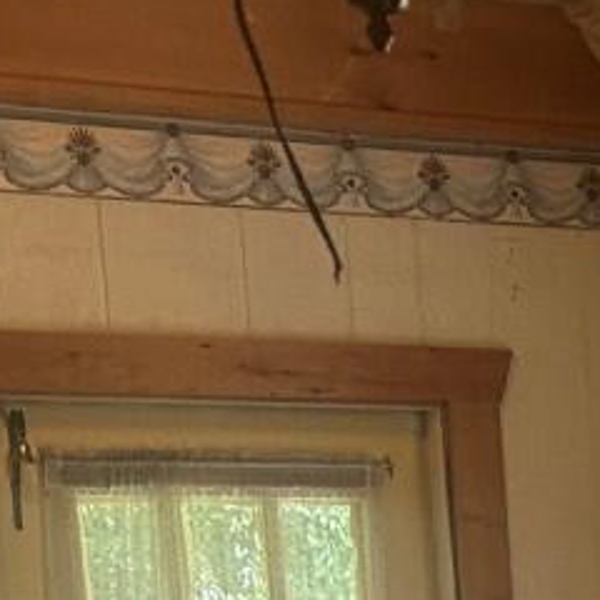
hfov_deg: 12.0
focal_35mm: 138
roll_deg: +2.4
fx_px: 2706
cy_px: 1178
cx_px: 930
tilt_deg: -9.9
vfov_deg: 11.5
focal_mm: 5.7
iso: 160
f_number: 1.5
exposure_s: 1/60
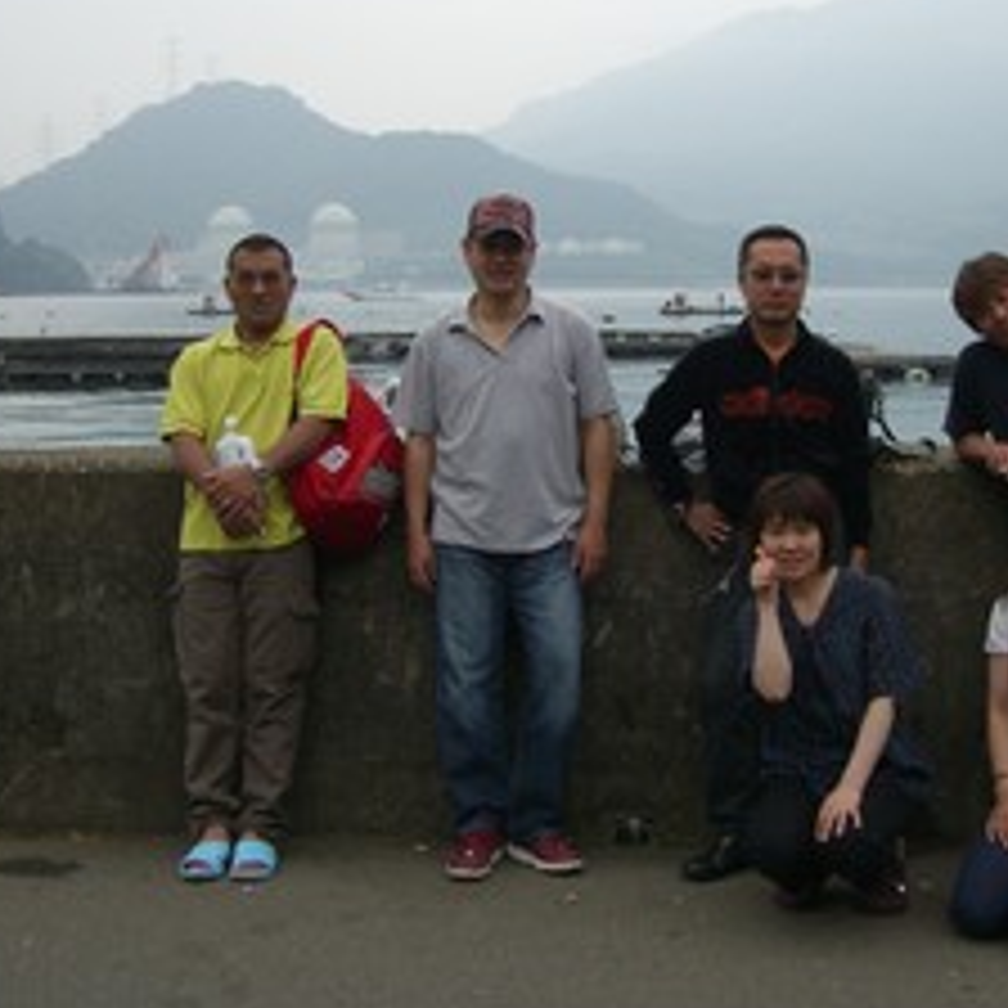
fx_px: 1977
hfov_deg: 28.4
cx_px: 688
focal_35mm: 60
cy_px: 428
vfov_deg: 28.6
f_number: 2.8
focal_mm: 7.9
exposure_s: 1/100
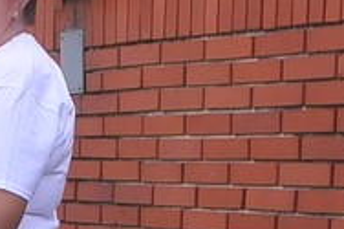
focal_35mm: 180
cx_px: -112
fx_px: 1718
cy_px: 462
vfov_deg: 7.3
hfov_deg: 11.1
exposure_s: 1/640
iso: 2000
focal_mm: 22
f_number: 13
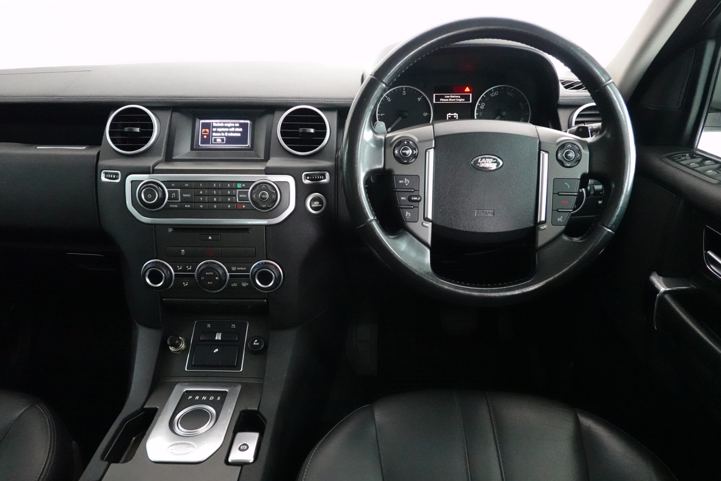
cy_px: 240
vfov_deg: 53.1
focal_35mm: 24
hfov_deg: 73.7
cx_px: 360
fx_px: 481
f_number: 2.8
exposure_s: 1/60
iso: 5000
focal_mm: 9
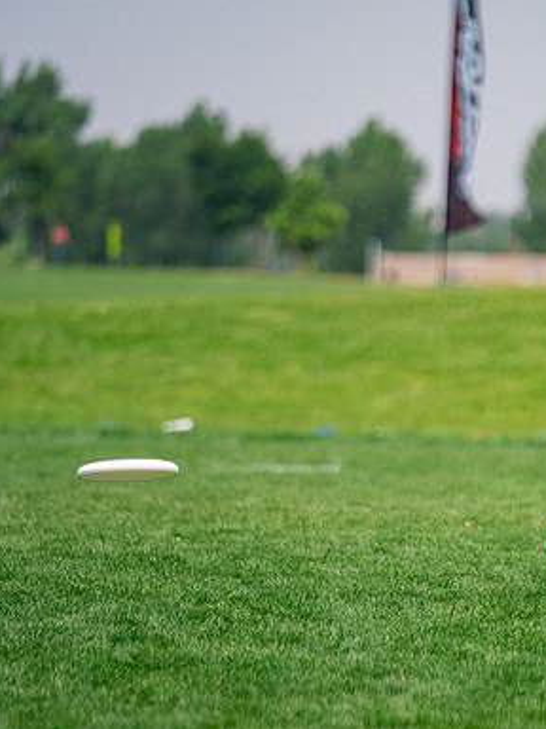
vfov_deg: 5.5
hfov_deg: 4.1
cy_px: 420
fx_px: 7613
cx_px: 528
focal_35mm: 362
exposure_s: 1/8000
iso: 400
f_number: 2.8
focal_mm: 200
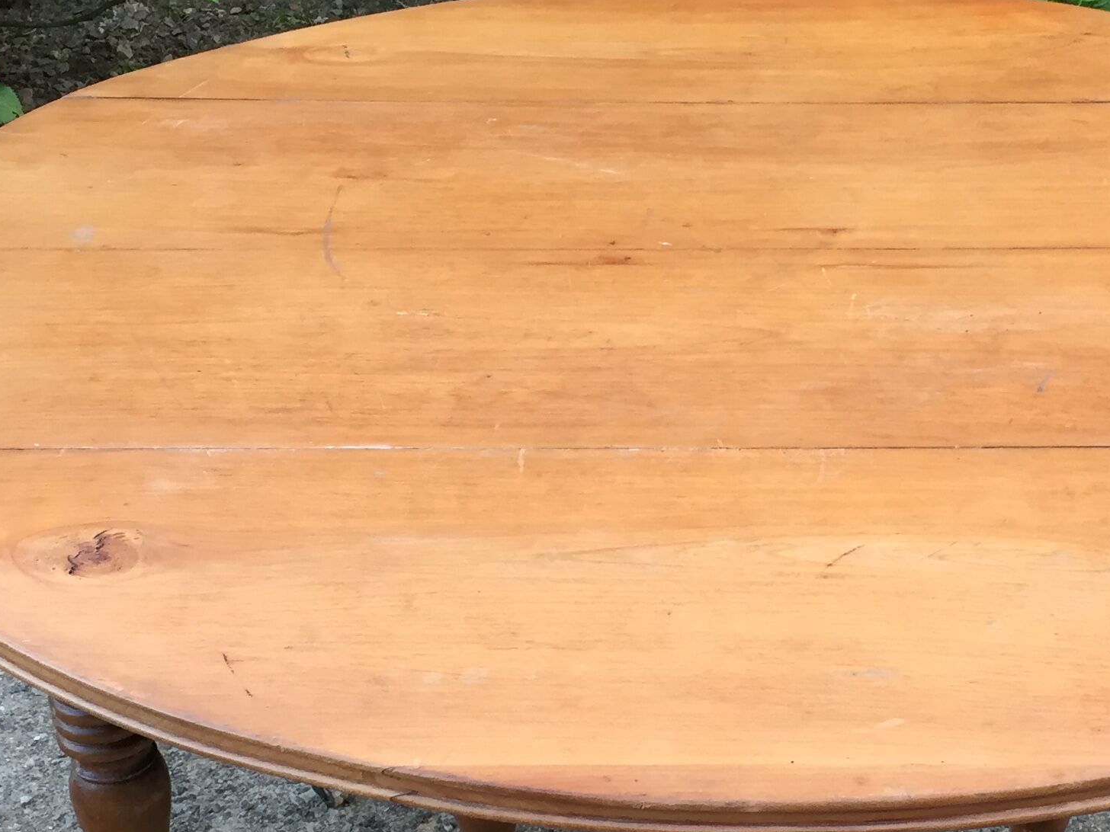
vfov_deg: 22.5
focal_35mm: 65
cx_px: 776
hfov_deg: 29.5
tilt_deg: -30.9
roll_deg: -0.9
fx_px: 2084
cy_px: 541
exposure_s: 1/33
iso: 32
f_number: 2.2
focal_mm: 4.15
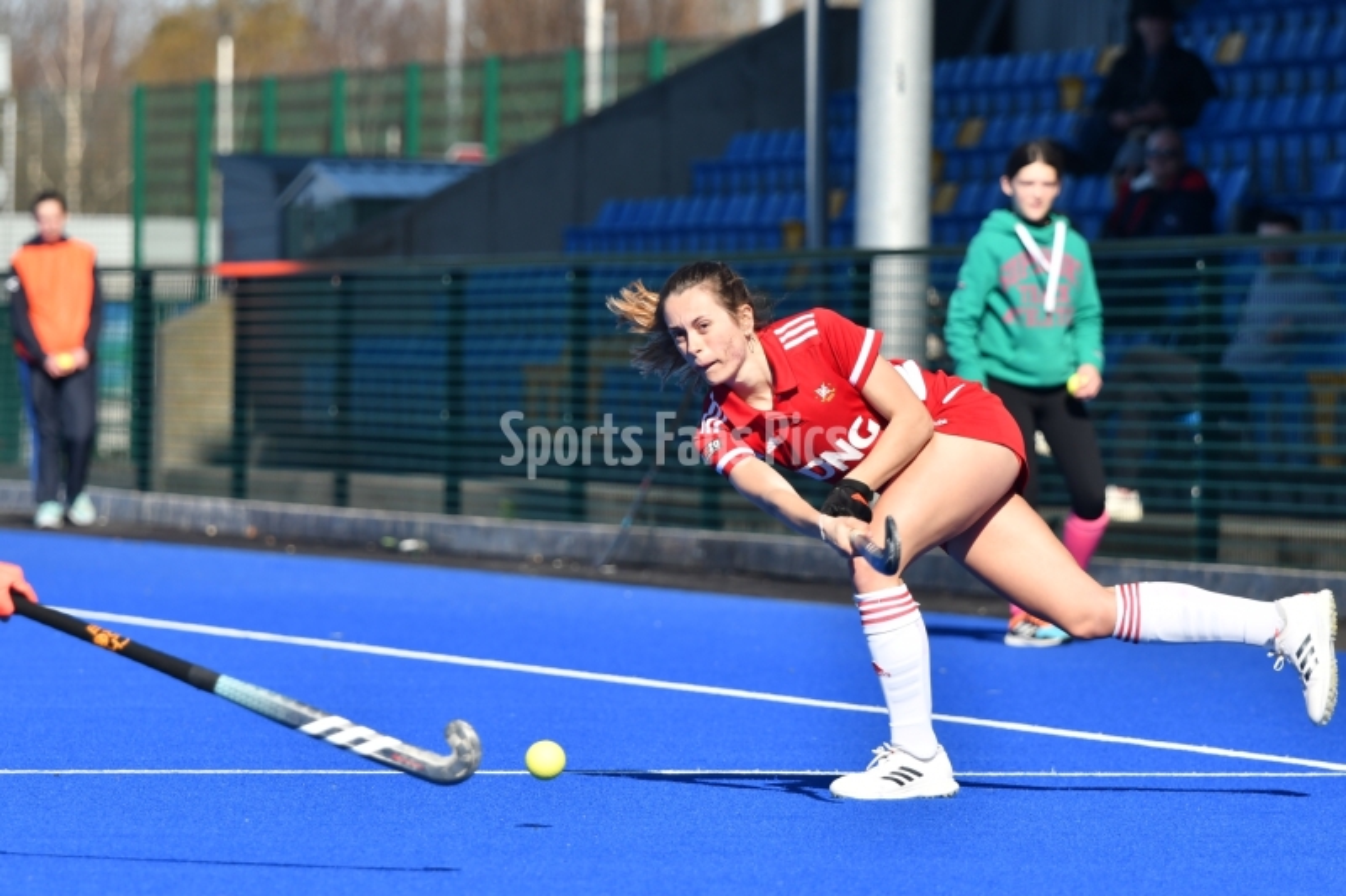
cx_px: 673
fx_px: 12709
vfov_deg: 4.0
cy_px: 448
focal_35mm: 340
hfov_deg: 6.1
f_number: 4
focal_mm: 170
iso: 180
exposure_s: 1/2000
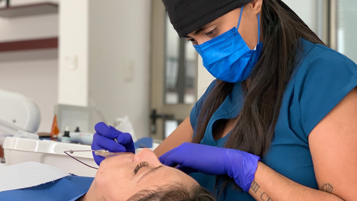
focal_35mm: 69
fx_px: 653
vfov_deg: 17.5
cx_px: 179
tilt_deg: +4.0
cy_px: 94
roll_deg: -1.1
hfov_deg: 30.6
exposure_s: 1/102
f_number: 2.4
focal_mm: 6
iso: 125
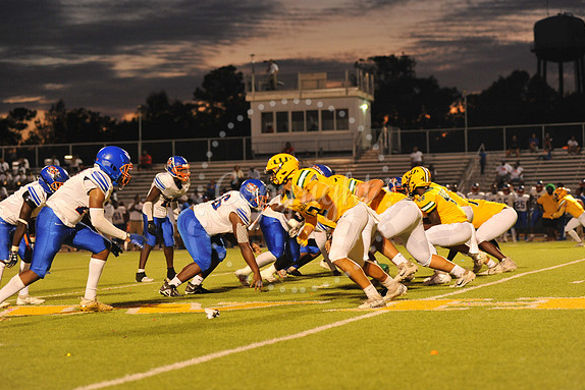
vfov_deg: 12.9
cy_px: 194
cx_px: 295
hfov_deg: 19.3
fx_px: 1723
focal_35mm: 106
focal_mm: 105
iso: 2000
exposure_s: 1/250
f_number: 3.5
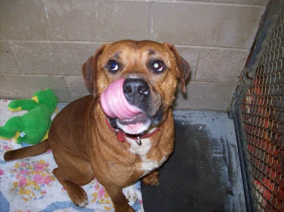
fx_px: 295
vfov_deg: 39.6
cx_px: 142
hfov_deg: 51.4
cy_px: 106
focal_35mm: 36
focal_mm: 6
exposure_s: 1/64
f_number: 2.7
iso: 200
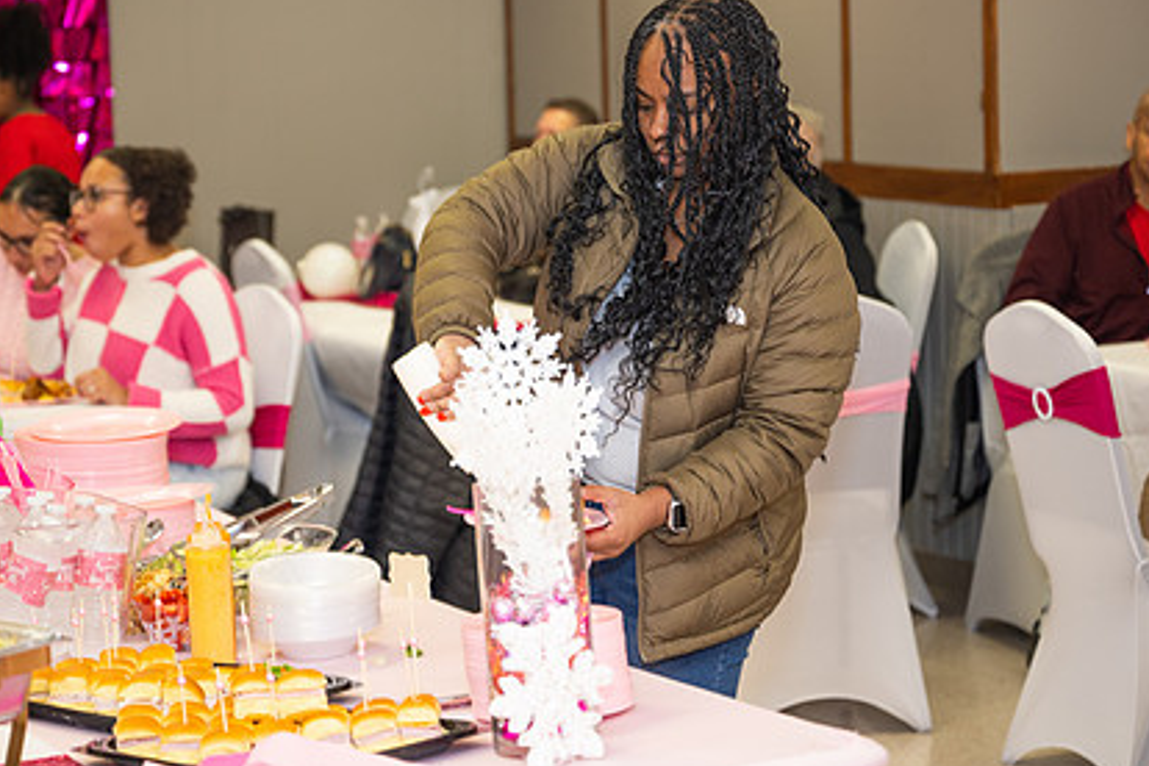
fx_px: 3128
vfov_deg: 13.9
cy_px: 276
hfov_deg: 20.8
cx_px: 444
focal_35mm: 98
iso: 500
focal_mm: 70
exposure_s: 1/200
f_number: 2.8
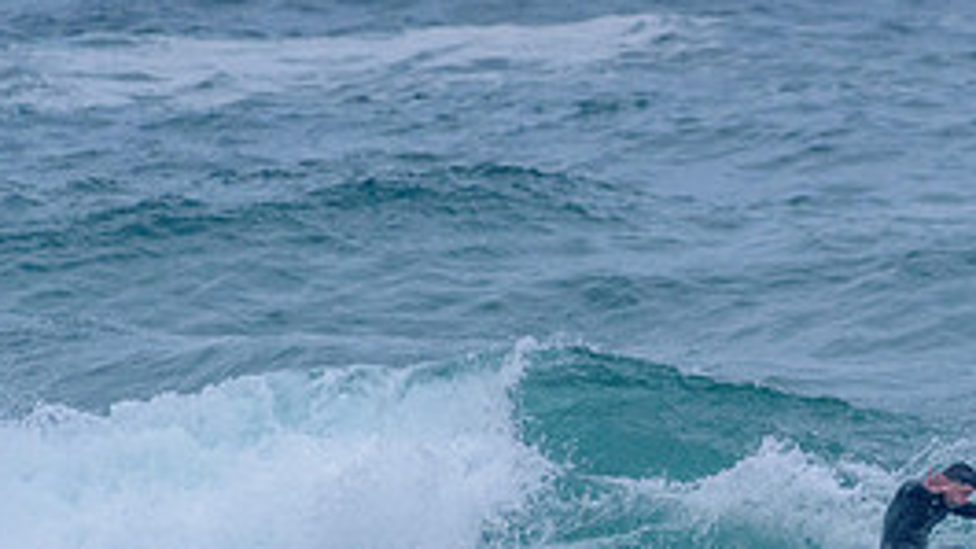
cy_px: 451
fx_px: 36383
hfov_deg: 1.5
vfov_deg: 0.9
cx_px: 1020
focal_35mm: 1406
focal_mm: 500
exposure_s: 1/2000
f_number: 5.6
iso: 2500
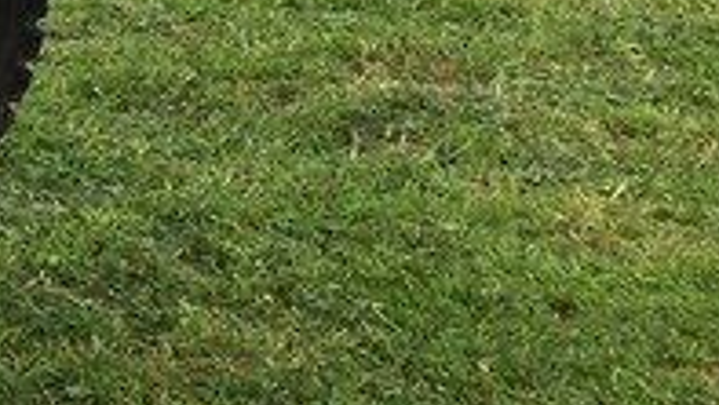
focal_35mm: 128
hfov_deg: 14.2
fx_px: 2441
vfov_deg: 9.4
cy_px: 44
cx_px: -683
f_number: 2.2
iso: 32
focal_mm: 4.15
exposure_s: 1/488
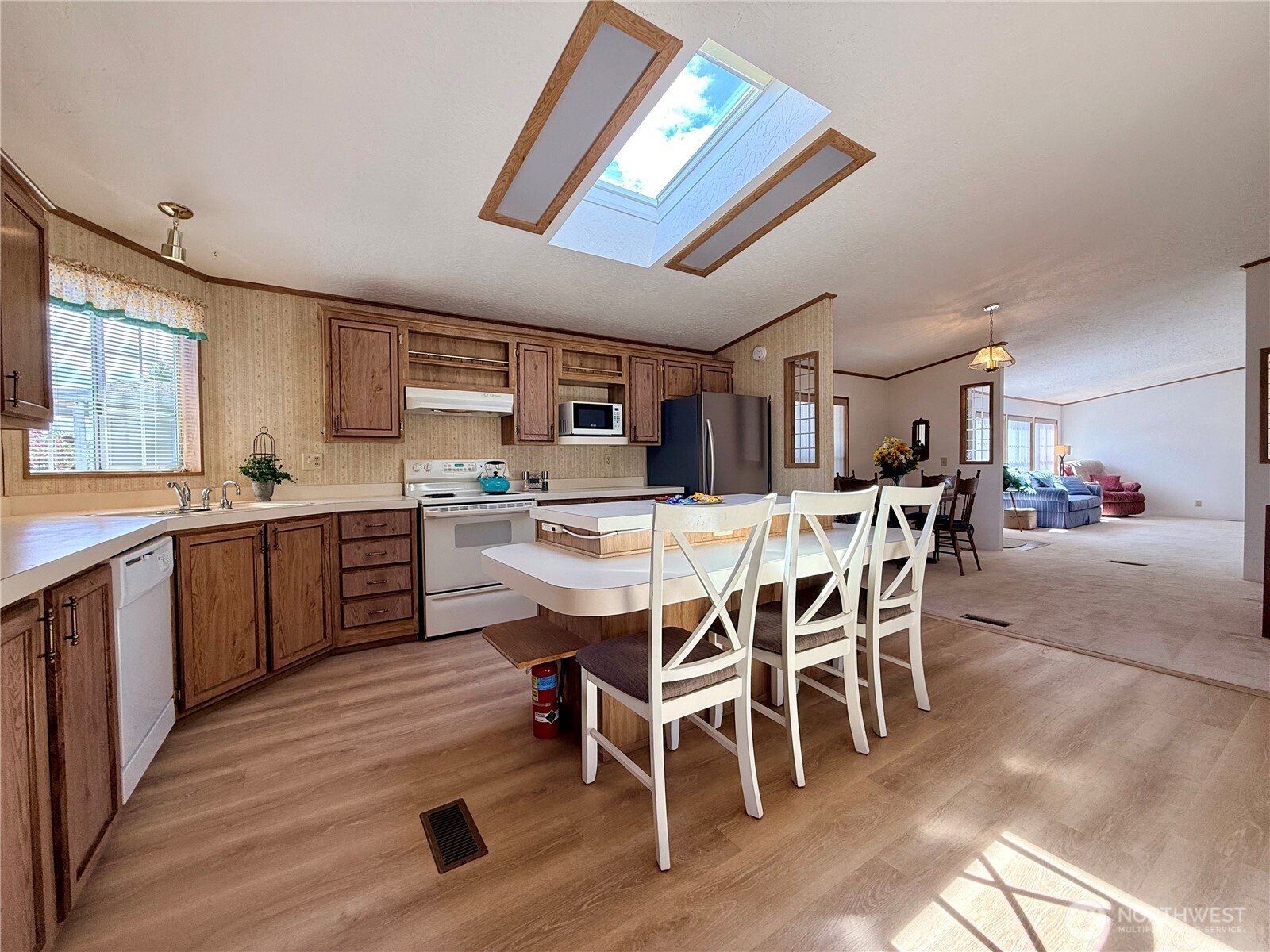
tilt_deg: -1.1
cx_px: 635
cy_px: 476
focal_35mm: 14
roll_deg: +0.8
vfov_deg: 85.7
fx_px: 514
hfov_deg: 102.1
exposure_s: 1/115
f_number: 2.2
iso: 64
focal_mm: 2.22
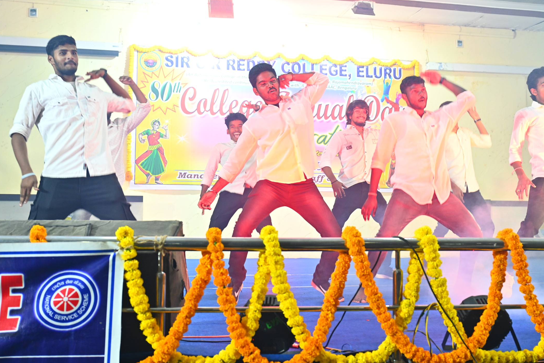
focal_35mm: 46
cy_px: 171
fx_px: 695
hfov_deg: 42.7
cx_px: 306
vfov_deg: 29.2
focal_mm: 39
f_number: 4
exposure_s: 1/80
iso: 1250
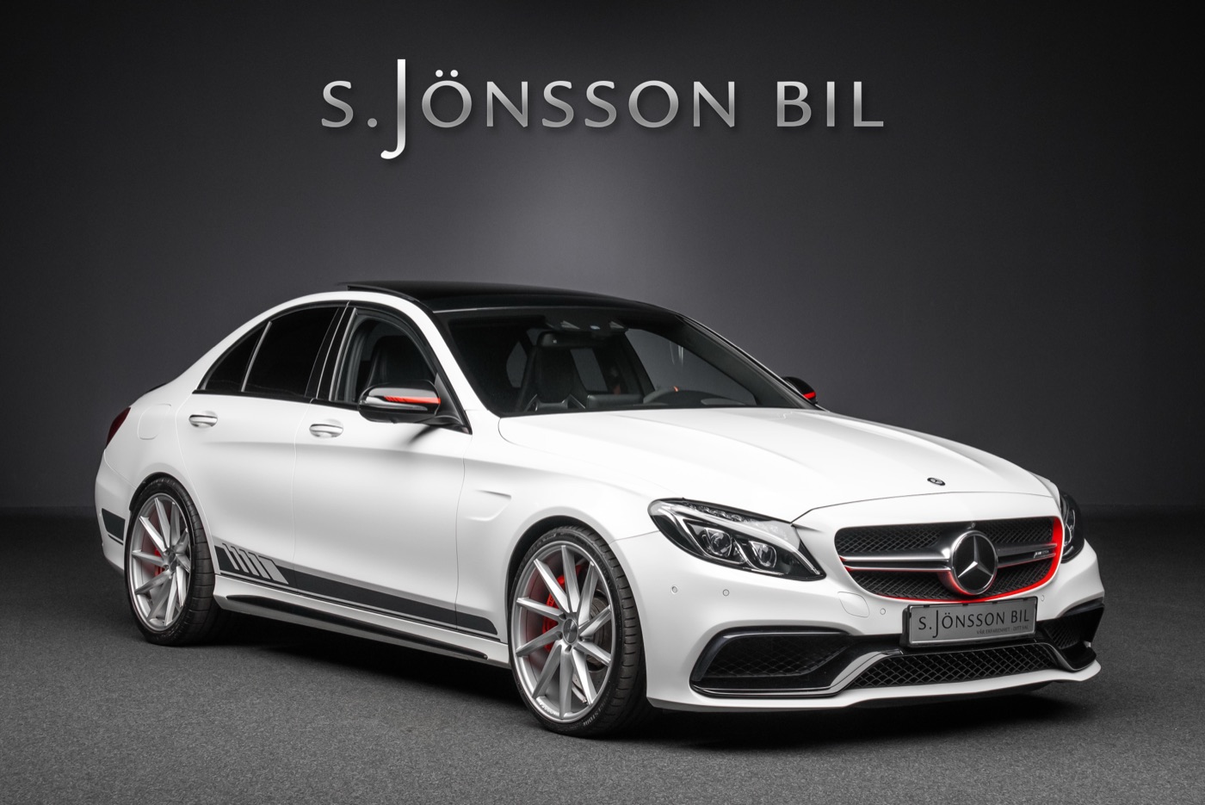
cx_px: 602
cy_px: 402
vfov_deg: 19.5
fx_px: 2344
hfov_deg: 28.8
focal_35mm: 70
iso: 2000
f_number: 10
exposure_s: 1/100
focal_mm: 70
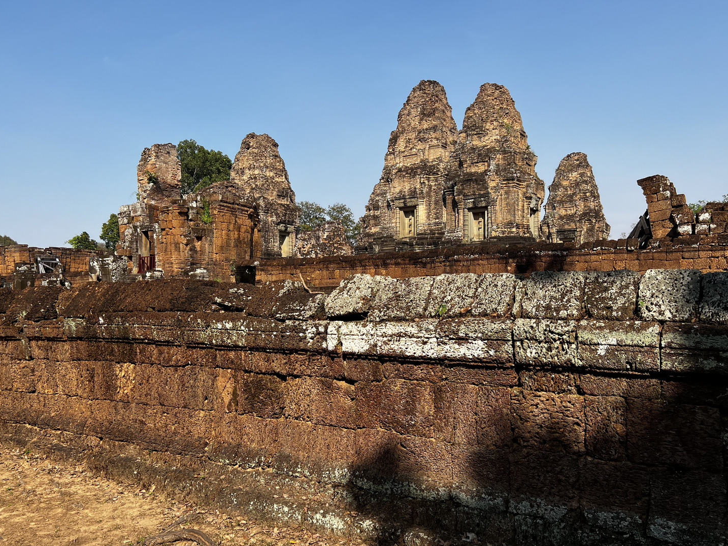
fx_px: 610
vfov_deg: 48.2
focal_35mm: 29
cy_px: 300
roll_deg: +0.1
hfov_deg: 61.7
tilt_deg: +0.3
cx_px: 362
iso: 50
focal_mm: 5.7
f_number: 1.5
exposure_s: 1/3077
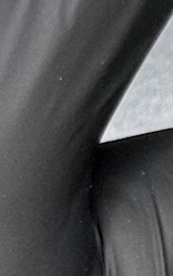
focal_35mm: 392
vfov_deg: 5.3
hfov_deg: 3.2
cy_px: 412
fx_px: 2952
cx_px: 729
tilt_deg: -75.1
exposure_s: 1/50
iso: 100
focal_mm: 6.76
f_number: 1.78
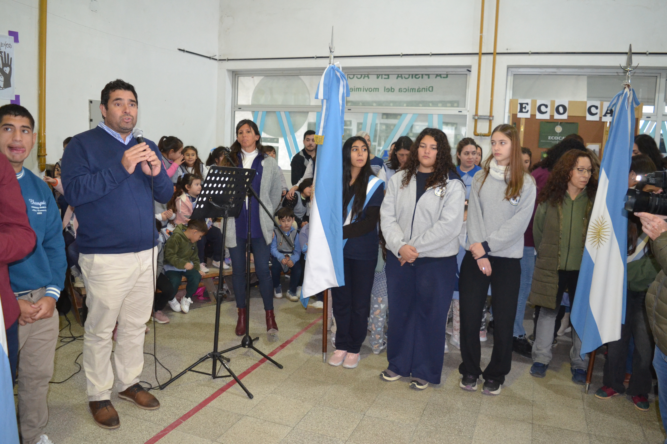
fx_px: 500
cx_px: 334
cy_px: 222
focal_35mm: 27
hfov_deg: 67.4
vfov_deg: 47.9
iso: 1800
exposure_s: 1/60
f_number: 3.5
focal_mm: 18
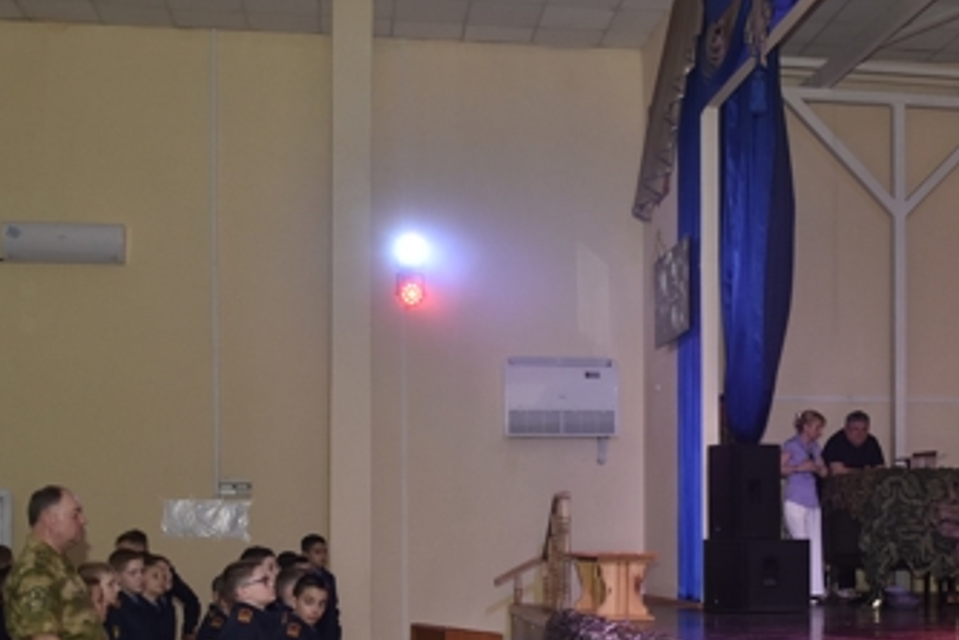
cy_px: 499
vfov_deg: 23.5
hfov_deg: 34.6
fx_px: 1522
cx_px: 653
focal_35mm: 57
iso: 640
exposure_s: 1/125
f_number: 3.5
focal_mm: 17
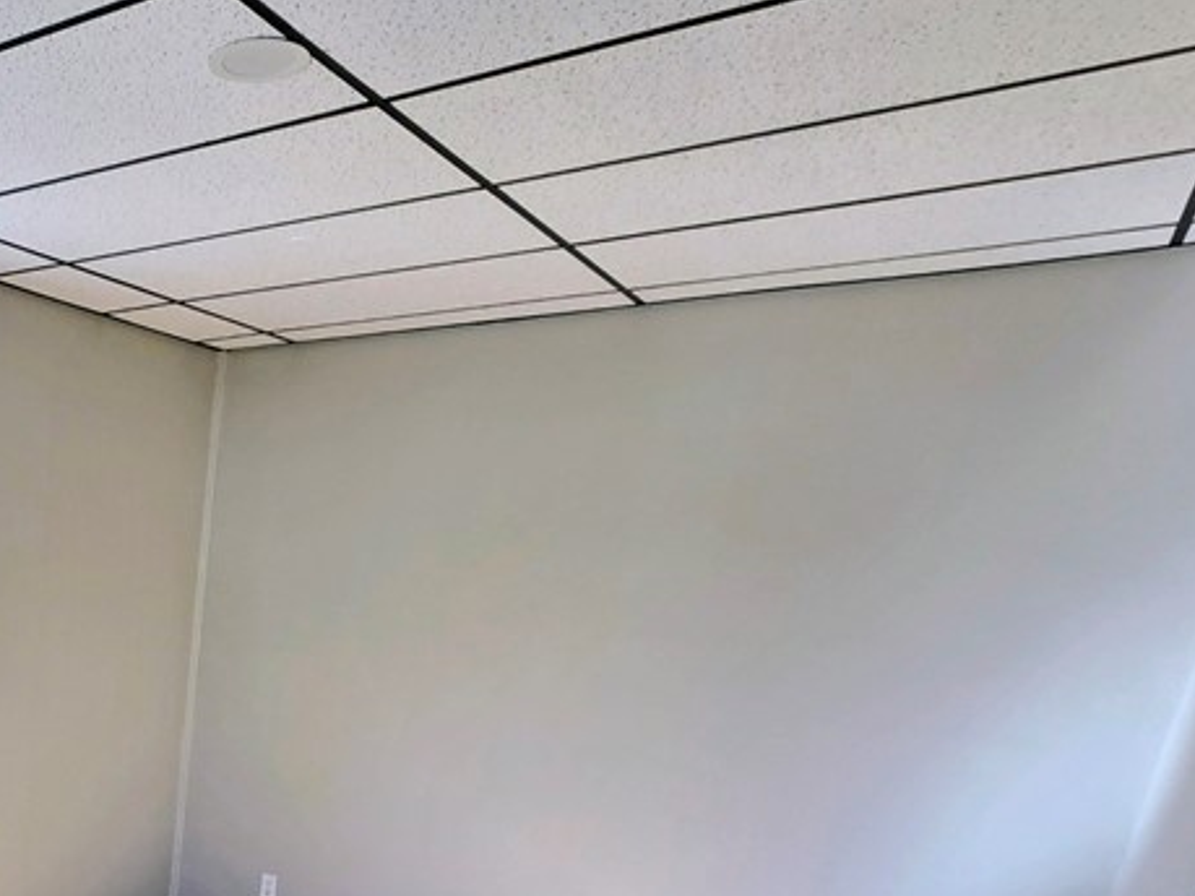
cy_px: 947
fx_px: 1001
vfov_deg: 40.5
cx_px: -25
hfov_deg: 49.2
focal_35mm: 29
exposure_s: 1/146
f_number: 2.2
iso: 50
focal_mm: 2.2
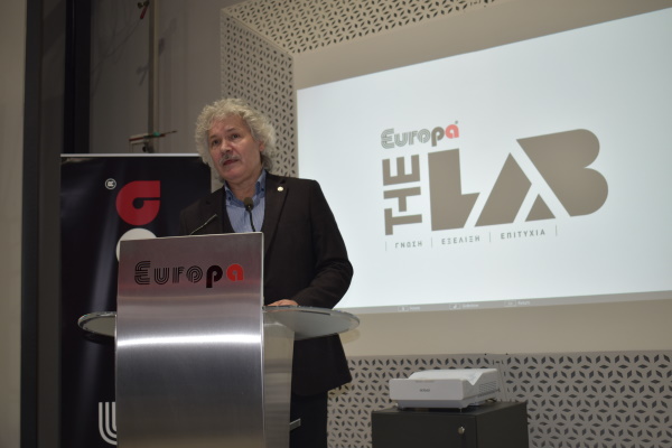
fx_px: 784
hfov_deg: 46.4
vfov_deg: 31.9
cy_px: 224
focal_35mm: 42
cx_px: 336
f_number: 4.2
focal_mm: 28
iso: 200
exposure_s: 1/40
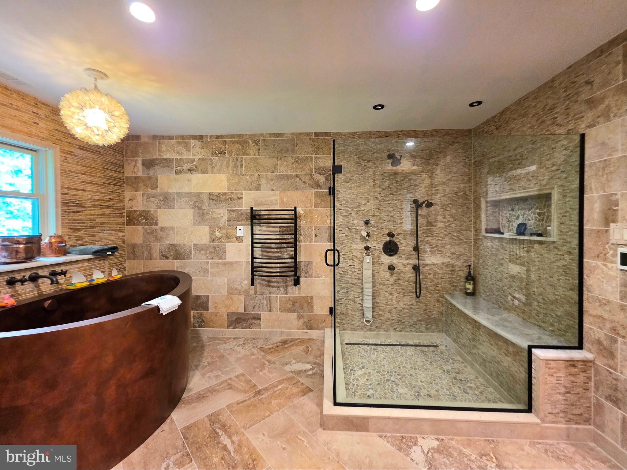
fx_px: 235
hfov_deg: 106.2
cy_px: 235
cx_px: 314
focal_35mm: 13
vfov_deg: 89.9
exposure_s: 1/60.2
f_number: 1.9
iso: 400
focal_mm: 2.2
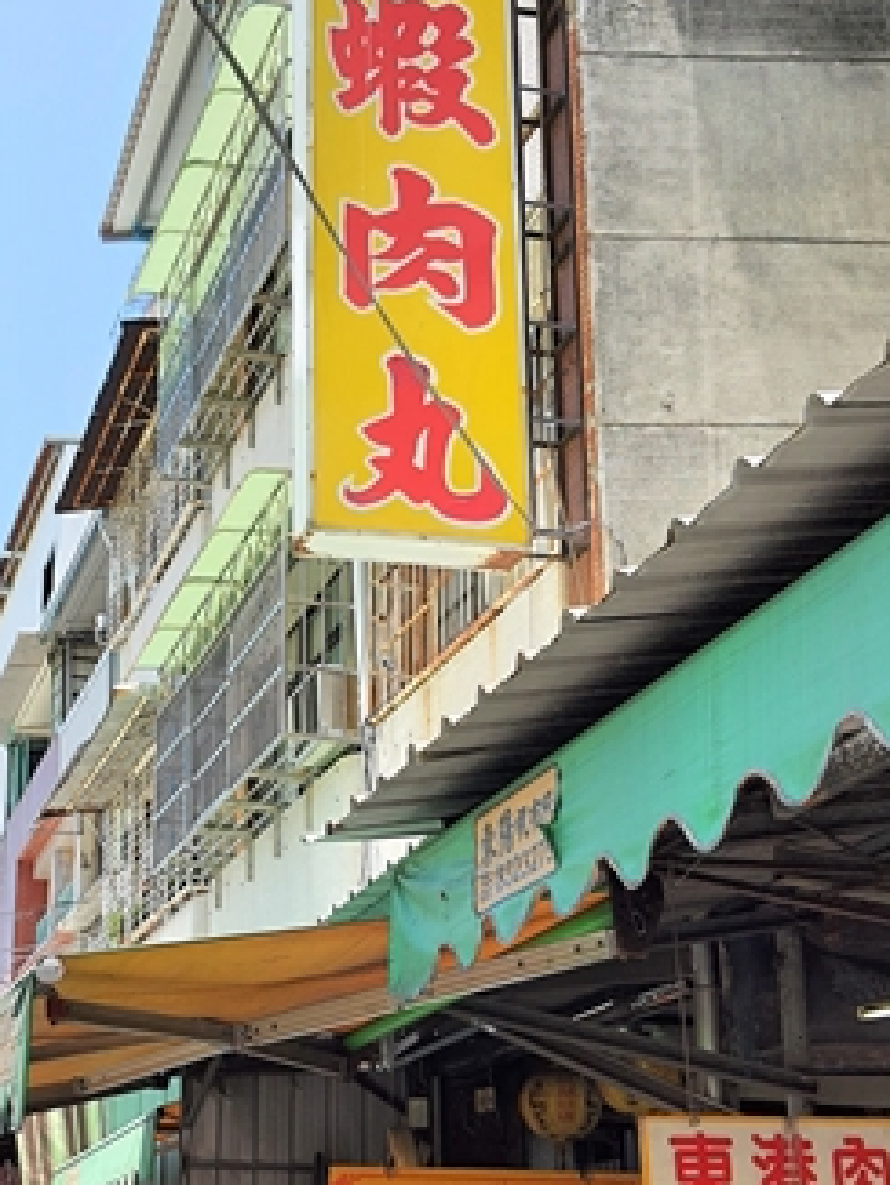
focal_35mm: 52
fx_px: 1781
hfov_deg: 27.5
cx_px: 182
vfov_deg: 36.5
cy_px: 773
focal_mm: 4.32
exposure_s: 1/918
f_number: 1.7
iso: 50
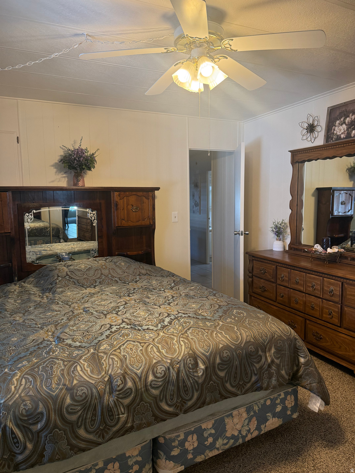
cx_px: 178
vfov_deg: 71.6
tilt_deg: -5.5
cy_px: 236
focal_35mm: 24
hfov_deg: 56.8
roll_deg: +0.4
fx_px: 328
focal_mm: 6.76
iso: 250
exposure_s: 1/120
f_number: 1.78
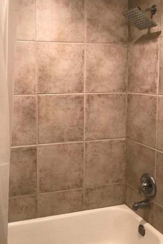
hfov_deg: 33.9
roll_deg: +1.0
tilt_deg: -6.7
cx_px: 53
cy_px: 113
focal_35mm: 39
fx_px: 265
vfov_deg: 49.5
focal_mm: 3.99
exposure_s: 1/15
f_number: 1.8
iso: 50
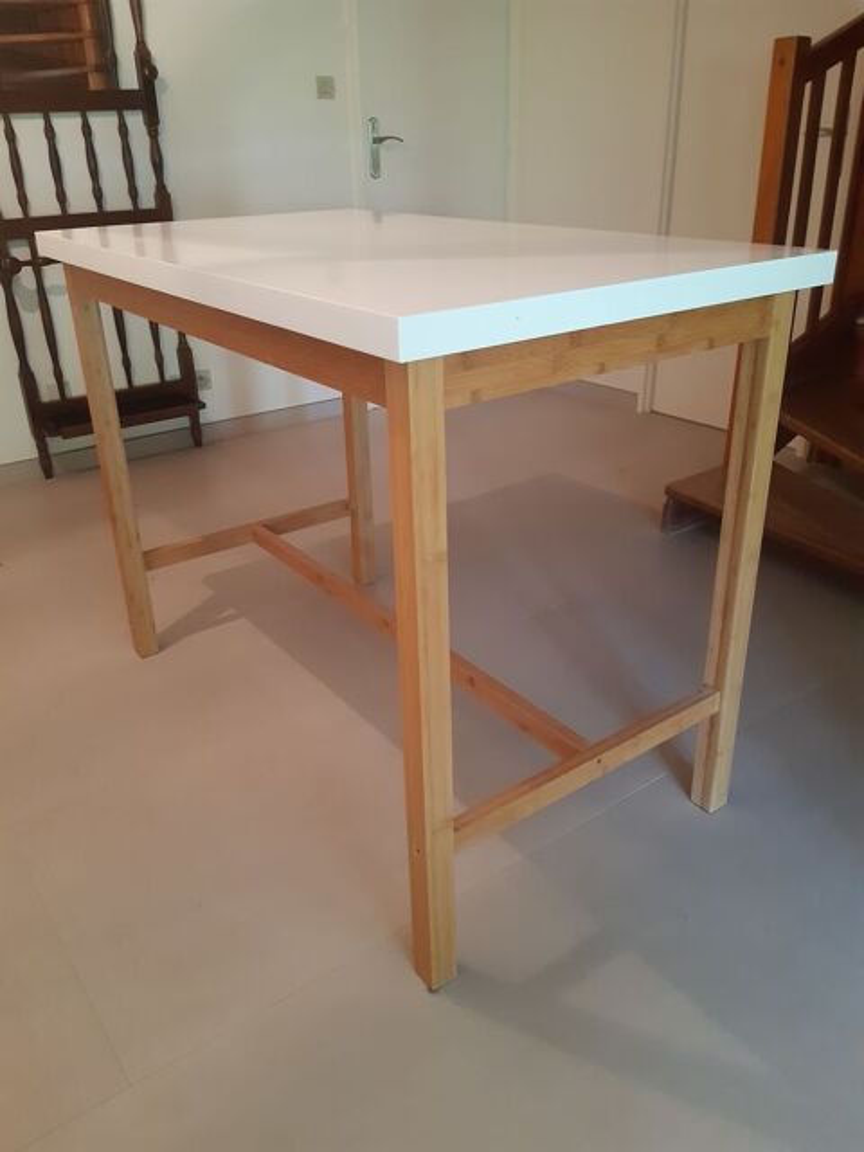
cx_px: 432
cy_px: 576
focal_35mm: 26
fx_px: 865
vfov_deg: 67.3
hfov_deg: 53.1
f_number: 1.7
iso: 400
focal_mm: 3.92
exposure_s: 1/25
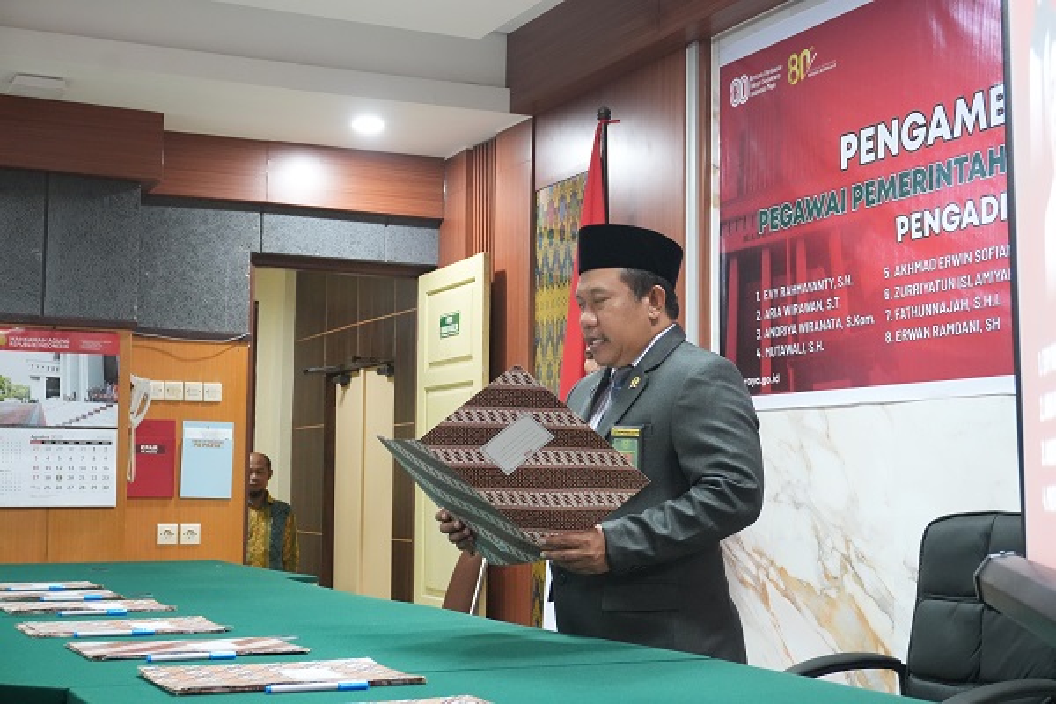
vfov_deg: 26.5
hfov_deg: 38.9
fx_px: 1496
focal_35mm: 51
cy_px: 352
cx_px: 528
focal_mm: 34
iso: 3200
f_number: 7.1
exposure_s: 1/25
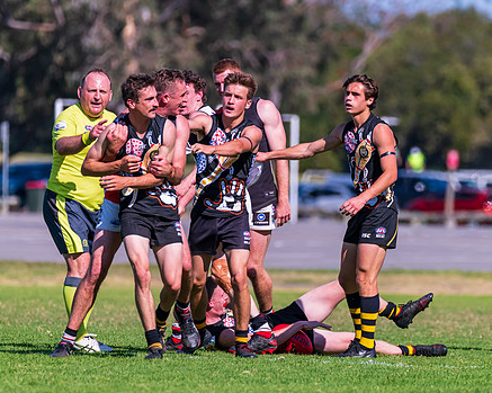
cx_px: 346
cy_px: 254
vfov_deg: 2.2
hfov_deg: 2.7
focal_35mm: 707
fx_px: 10288
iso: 800
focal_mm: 450
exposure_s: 1/3200
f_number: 6.3
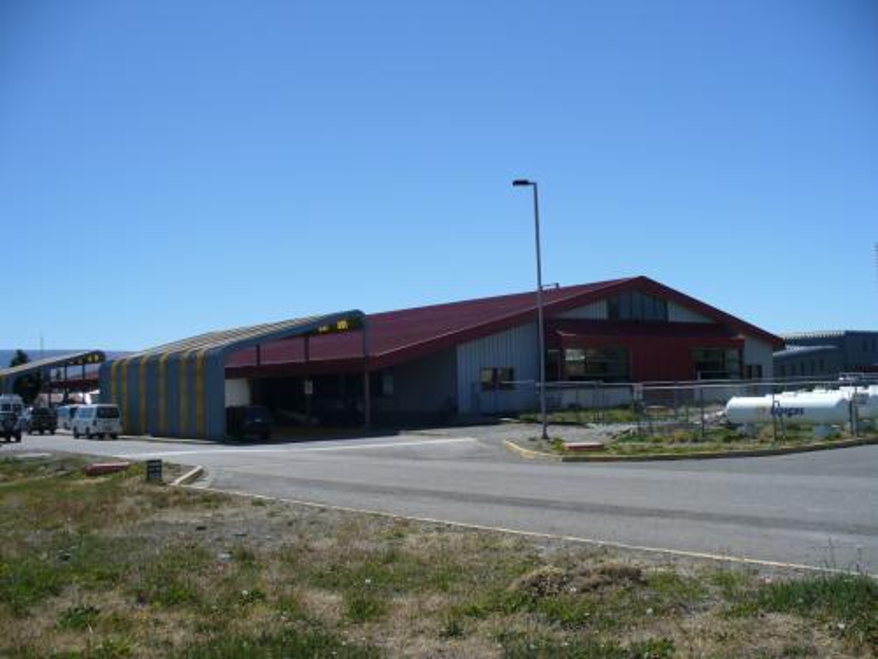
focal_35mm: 37
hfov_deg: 50.1
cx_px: 439
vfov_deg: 38.7
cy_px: 330
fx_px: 938
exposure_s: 1/500
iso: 80
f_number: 5.6
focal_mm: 6.1
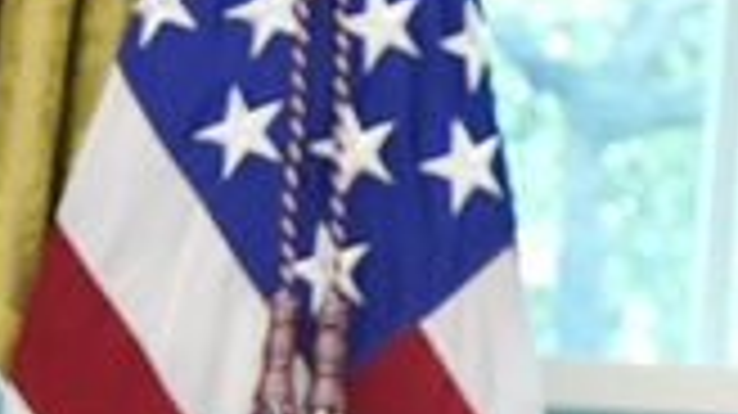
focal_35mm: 283
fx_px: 5534
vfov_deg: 4.3
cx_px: 2660
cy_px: 436
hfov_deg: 6.5
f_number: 2.8
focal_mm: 37
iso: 3200
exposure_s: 1/160
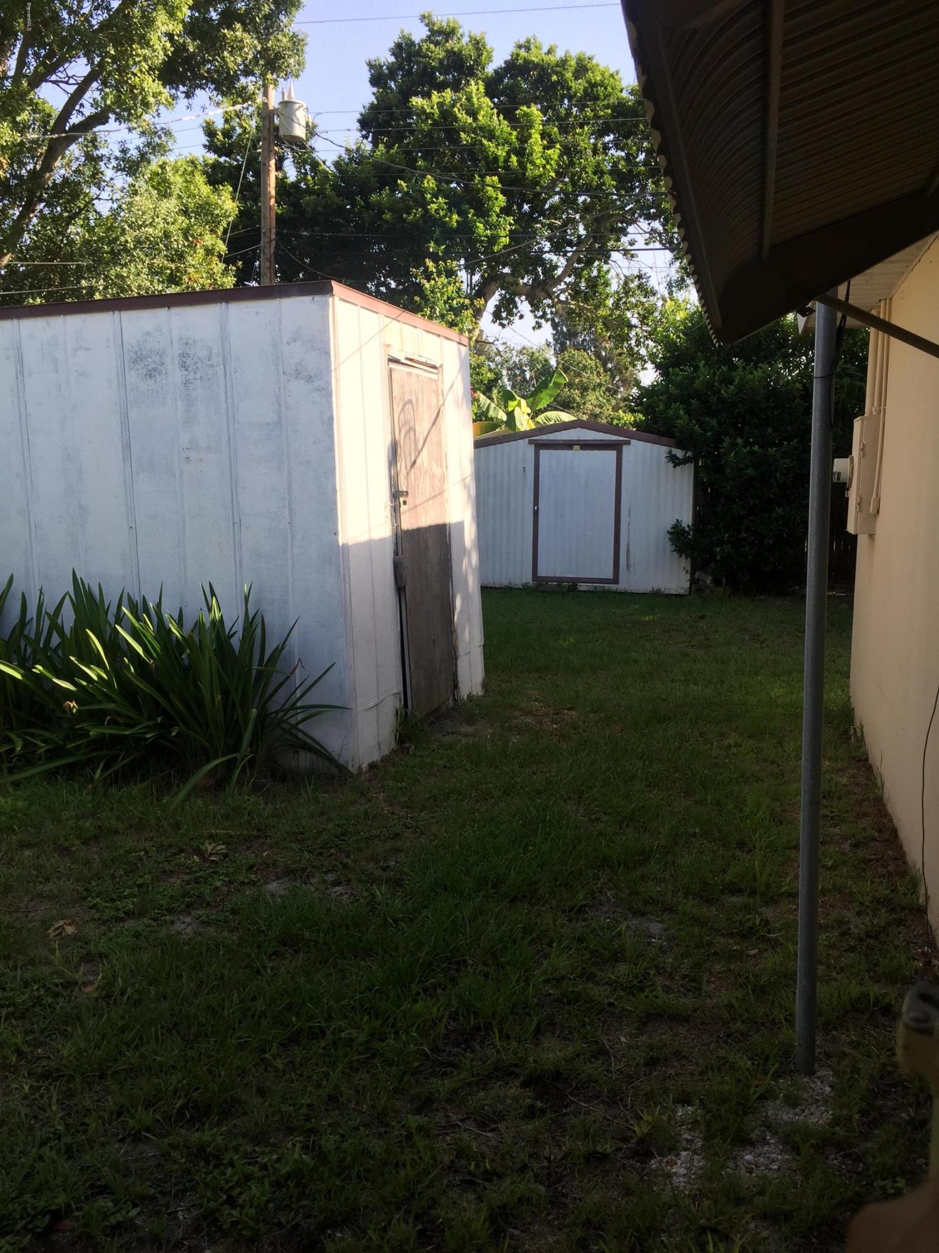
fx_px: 1049
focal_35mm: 29
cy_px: 626
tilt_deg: -5.7
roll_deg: -0.4
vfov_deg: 61.7
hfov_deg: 48.2
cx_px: 470
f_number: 2.2
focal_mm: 4.15
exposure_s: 1/471
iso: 32
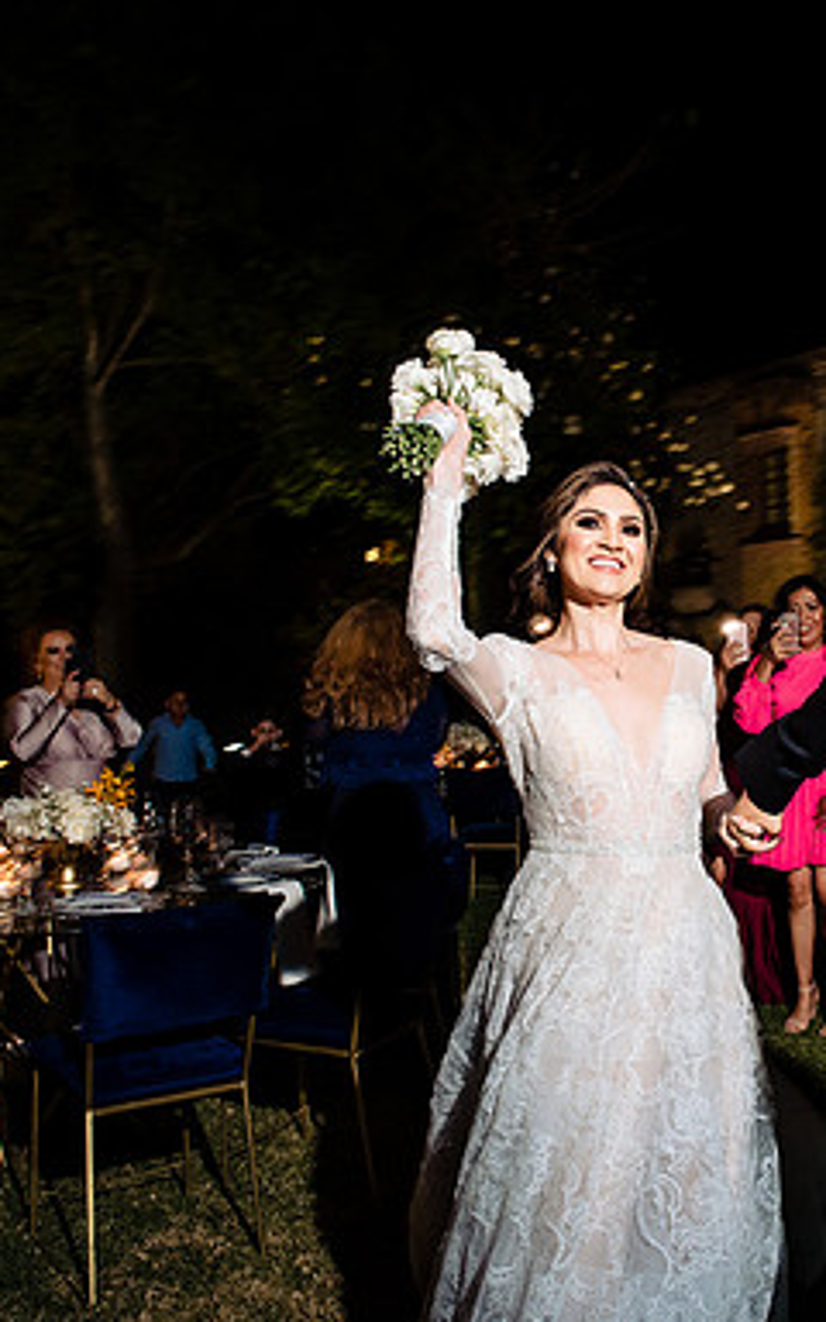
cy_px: 663
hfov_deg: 33.3
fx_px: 1333
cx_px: 681
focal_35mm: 37
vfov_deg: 52.7
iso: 2000
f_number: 7.1
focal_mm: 24
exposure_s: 1/60
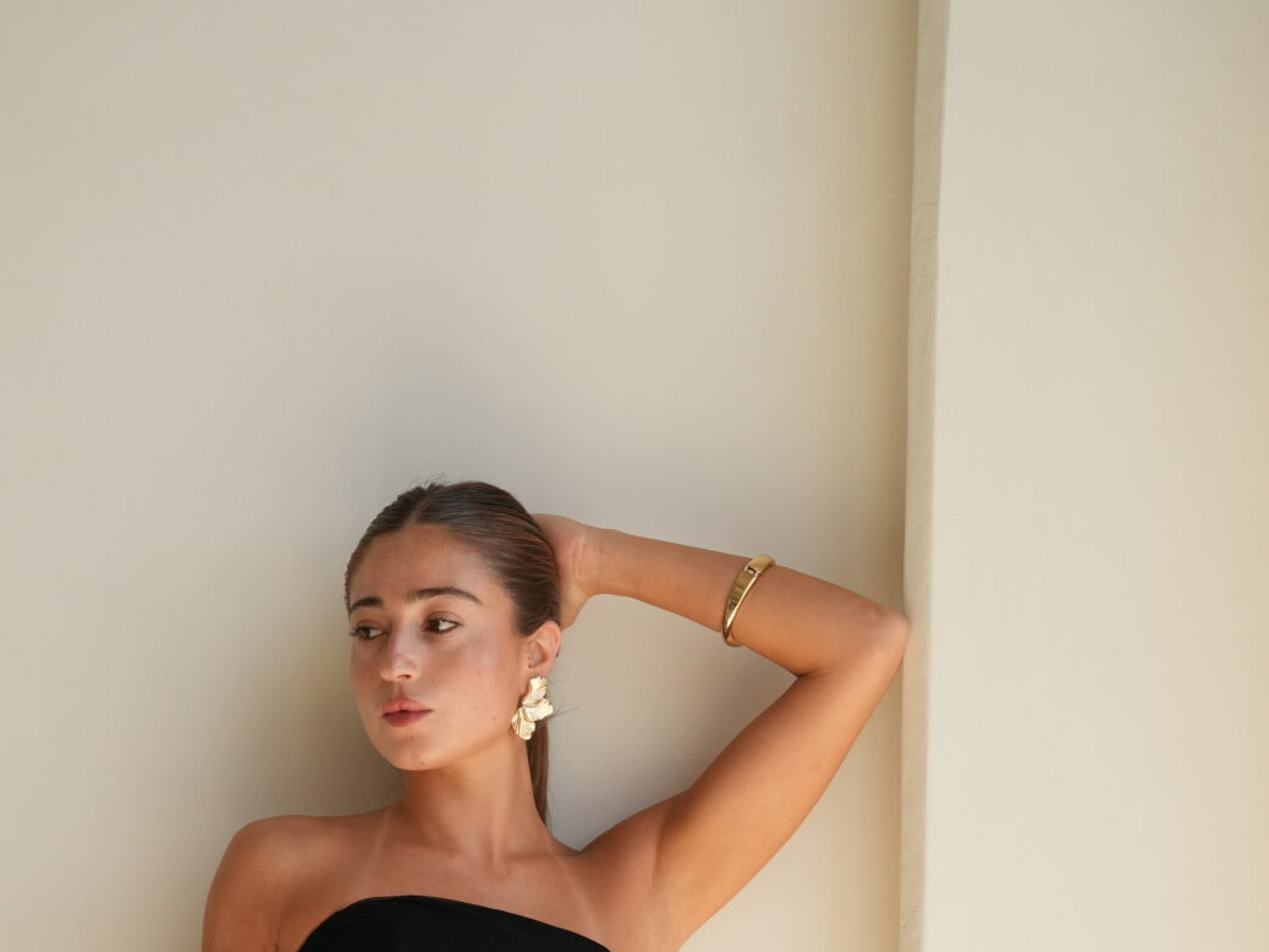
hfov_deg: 15.4
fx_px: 4693
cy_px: 1471
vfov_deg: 11.1
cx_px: 455
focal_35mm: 128
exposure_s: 1/640
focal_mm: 54
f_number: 4
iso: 800
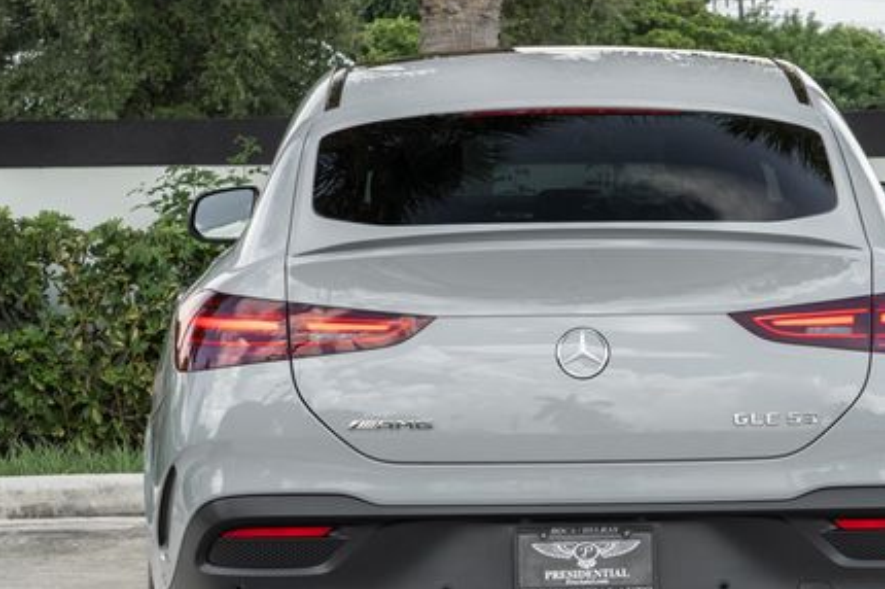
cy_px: 339
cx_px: 628
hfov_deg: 14.4
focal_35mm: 142
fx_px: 3488
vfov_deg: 9.6
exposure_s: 1/40
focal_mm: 54
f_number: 8
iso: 100
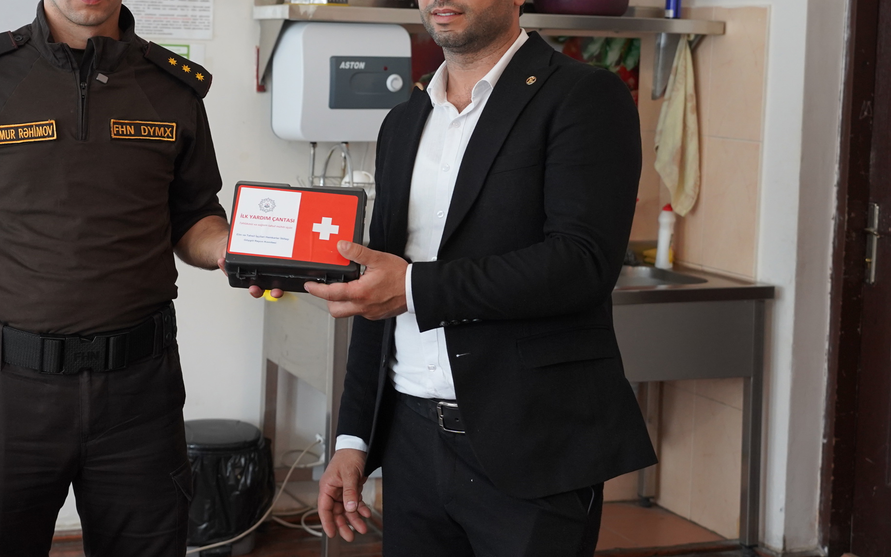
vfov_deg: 20.5
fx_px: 1530
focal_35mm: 63
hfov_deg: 32.1
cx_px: 277
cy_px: 159
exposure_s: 1/160
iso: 1250
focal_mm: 38
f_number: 4
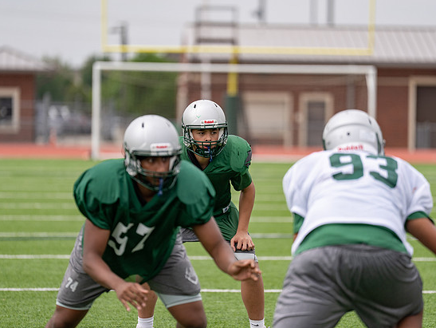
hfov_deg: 8.9
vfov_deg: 6.7
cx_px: 215
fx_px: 2811
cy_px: 164
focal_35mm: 223
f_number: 2.8
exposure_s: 1/2500
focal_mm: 200
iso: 200
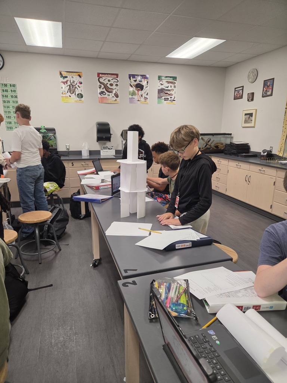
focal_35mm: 23
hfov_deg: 58.9
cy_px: 192
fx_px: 254
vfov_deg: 73.9
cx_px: 144
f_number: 1.8
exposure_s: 1/120
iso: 160
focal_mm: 5.4
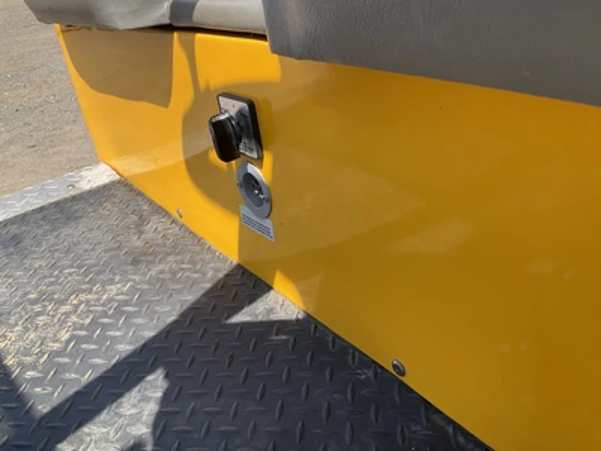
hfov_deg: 61.7
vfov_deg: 48.2
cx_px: 300
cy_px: 226
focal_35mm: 29
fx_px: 503
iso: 25
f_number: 1.8
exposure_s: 1/657
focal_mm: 3
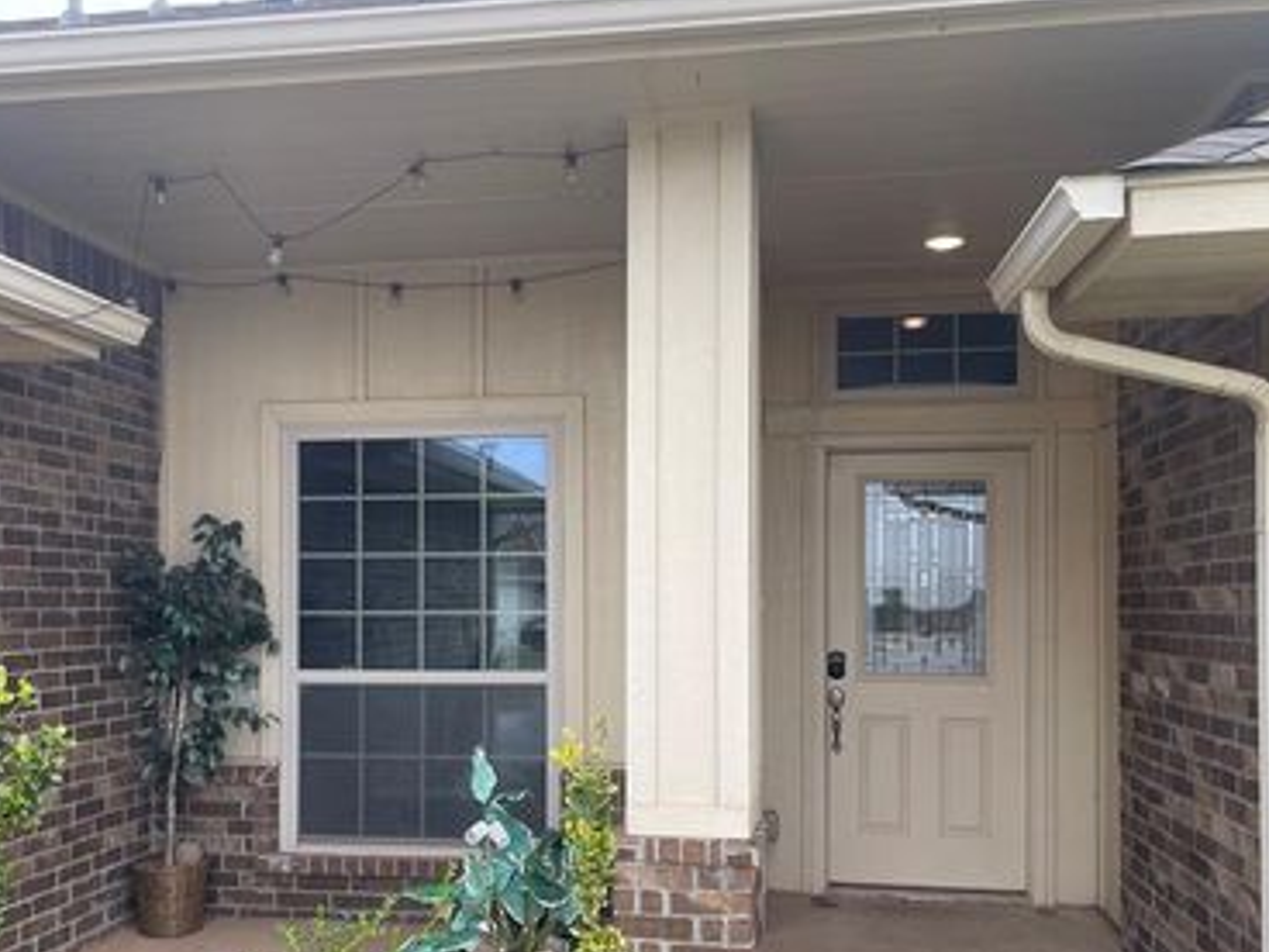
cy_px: 574
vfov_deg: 41.6
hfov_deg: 53.9
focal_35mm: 34
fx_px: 1246
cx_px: 569
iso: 32
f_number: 1.6
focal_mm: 5.1
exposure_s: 1/383
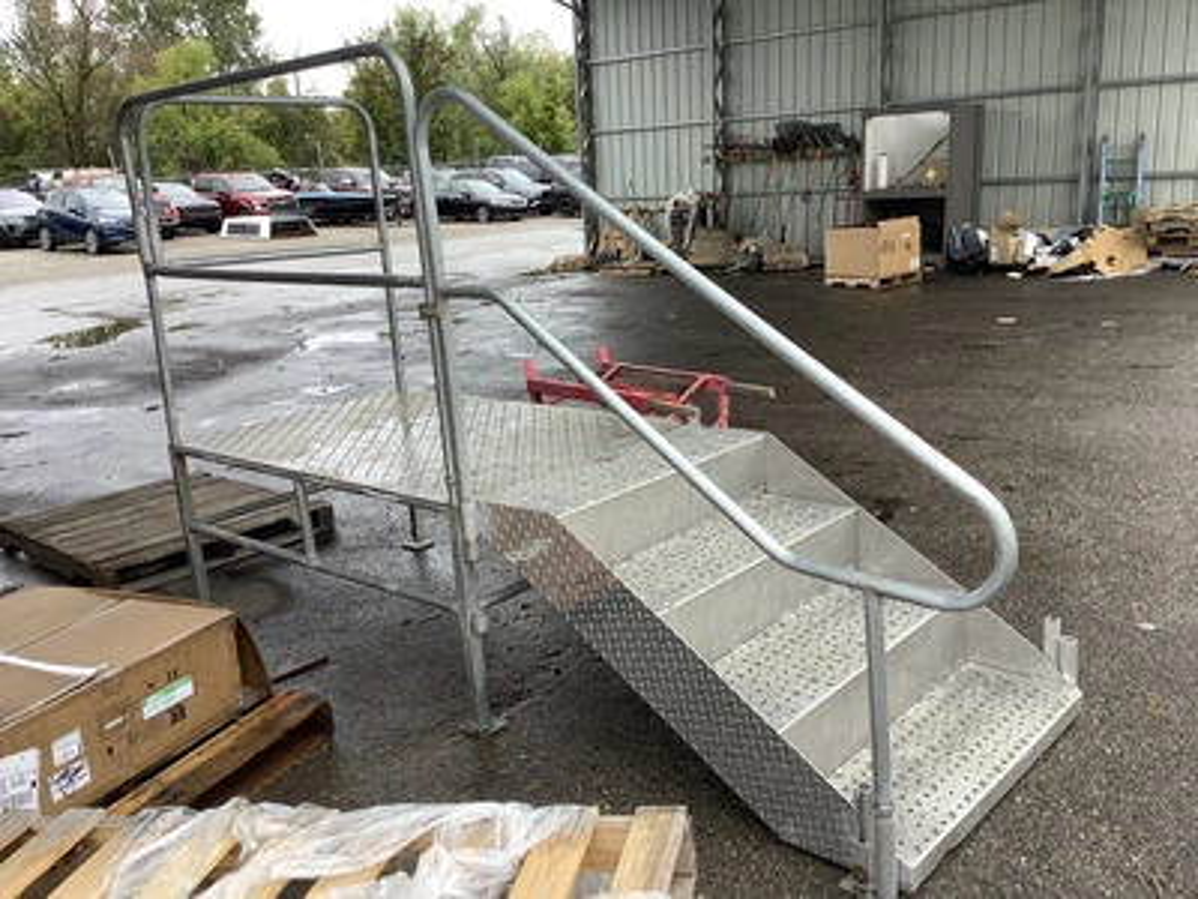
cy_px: 450
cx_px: 599
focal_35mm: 31
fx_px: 1073
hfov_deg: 58.4
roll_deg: +2.1
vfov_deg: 45.4
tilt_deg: -14.5
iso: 25
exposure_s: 1/264
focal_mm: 3.3
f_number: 2.4
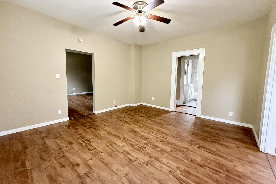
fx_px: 115
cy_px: 88
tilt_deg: -6.2
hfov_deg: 100.4
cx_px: 137
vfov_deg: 77.3
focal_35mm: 15
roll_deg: -0.9
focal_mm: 2.22
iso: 800
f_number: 2.2
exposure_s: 1/60
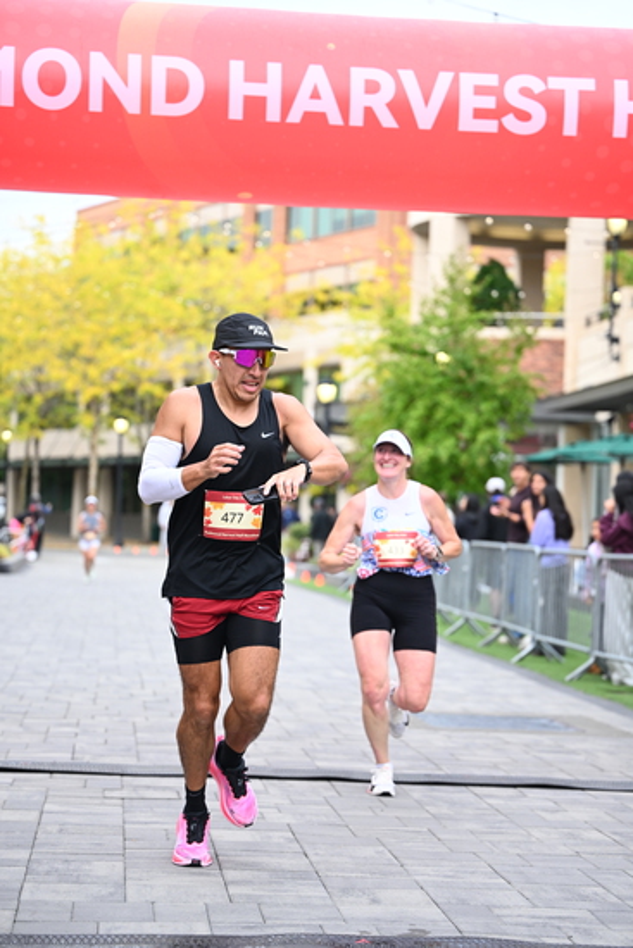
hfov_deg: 16.7
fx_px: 2161
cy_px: 474
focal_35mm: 82
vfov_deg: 24.8
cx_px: 316
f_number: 2.8
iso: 1000
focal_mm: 82
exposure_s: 1/1600
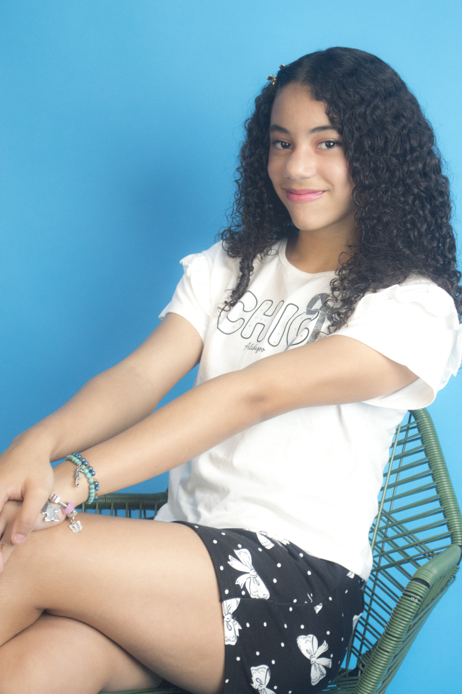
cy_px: 347
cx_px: 231
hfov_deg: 18.9
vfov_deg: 28.1
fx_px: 1388
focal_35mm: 72
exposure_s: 1/80
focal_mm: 48
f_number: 5.6
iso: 3200
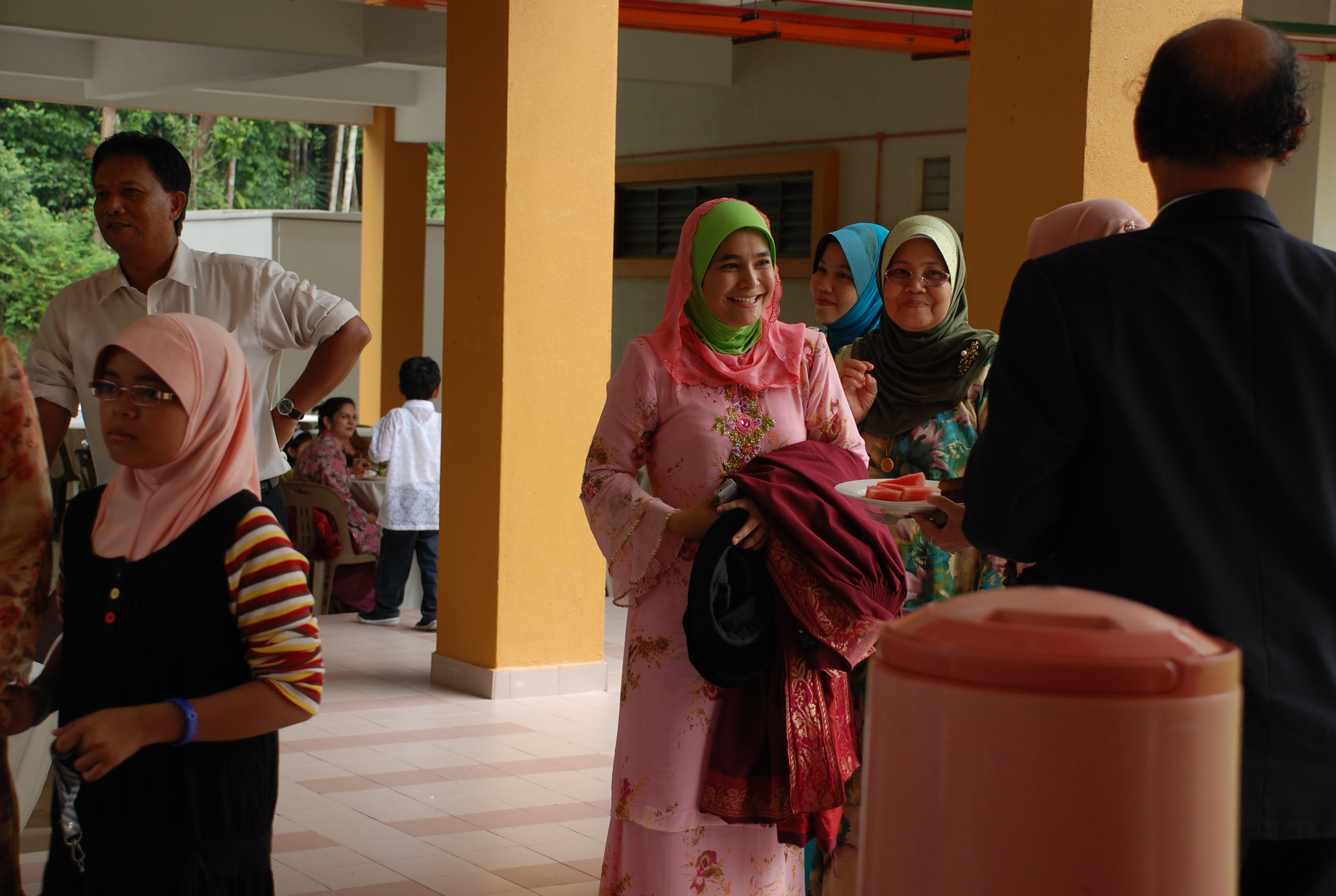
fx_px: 2454
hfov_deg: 30.5
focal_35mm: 66
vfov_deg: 20.7
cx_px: 668
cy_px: 448
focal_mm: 44
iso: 200
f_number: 4.8
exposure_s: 1/125
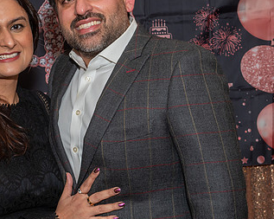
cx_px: 44
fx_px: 980
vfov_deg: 12.7
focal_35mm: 121
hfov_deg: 15.8
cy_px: 110
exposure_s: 1/250
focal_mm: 40
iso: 500
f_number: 7.1
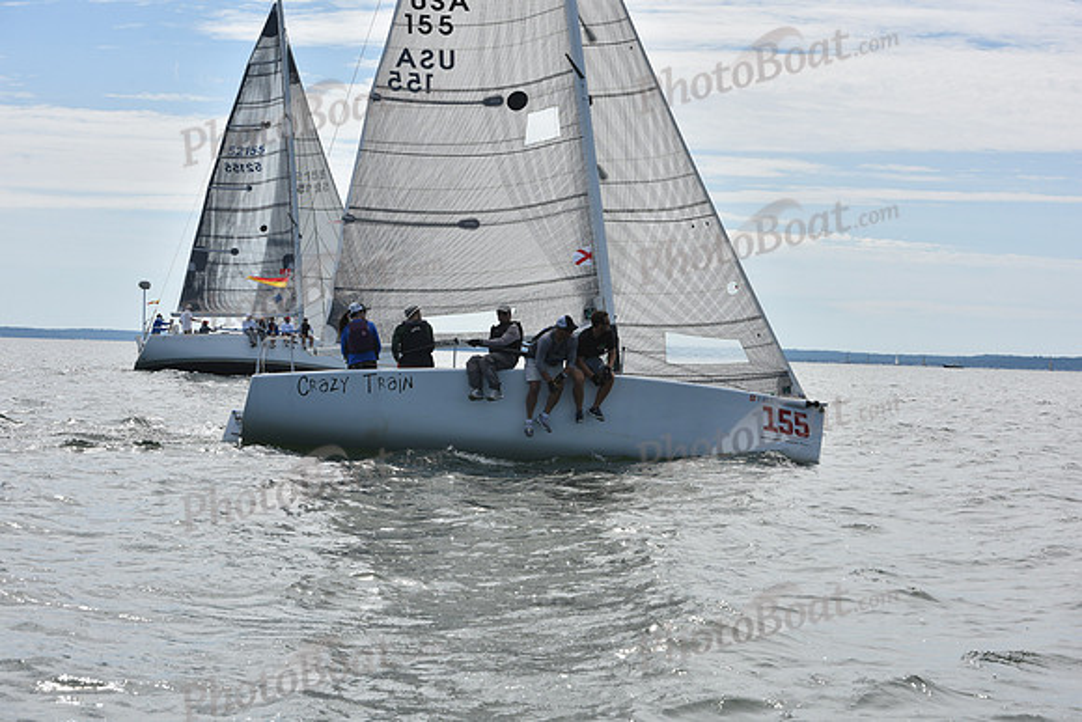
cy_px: 361
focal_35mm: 70
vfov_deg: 19.5
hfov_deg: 28.8
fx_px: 2104
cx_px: 541
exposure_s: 1/1000
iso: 320
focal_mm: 70
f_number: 10
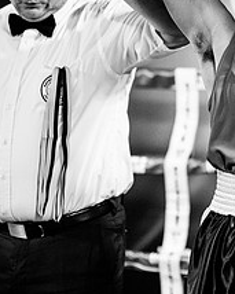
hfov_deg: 7.6
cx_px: 327
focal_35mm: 201
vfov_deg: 9.6
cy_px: 50
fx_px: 1749
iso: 4000
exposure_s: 1/1000
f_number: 2
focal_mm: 79
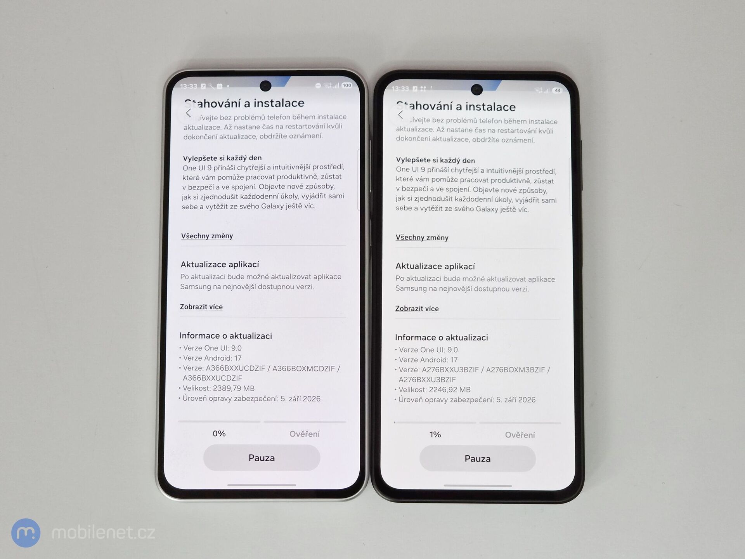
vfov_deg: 21.3
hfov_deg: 28.2
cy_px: 280
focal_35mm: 69
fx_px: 1485
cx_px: 372
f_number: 2.4
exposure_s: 1/120
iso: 160
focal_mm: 7
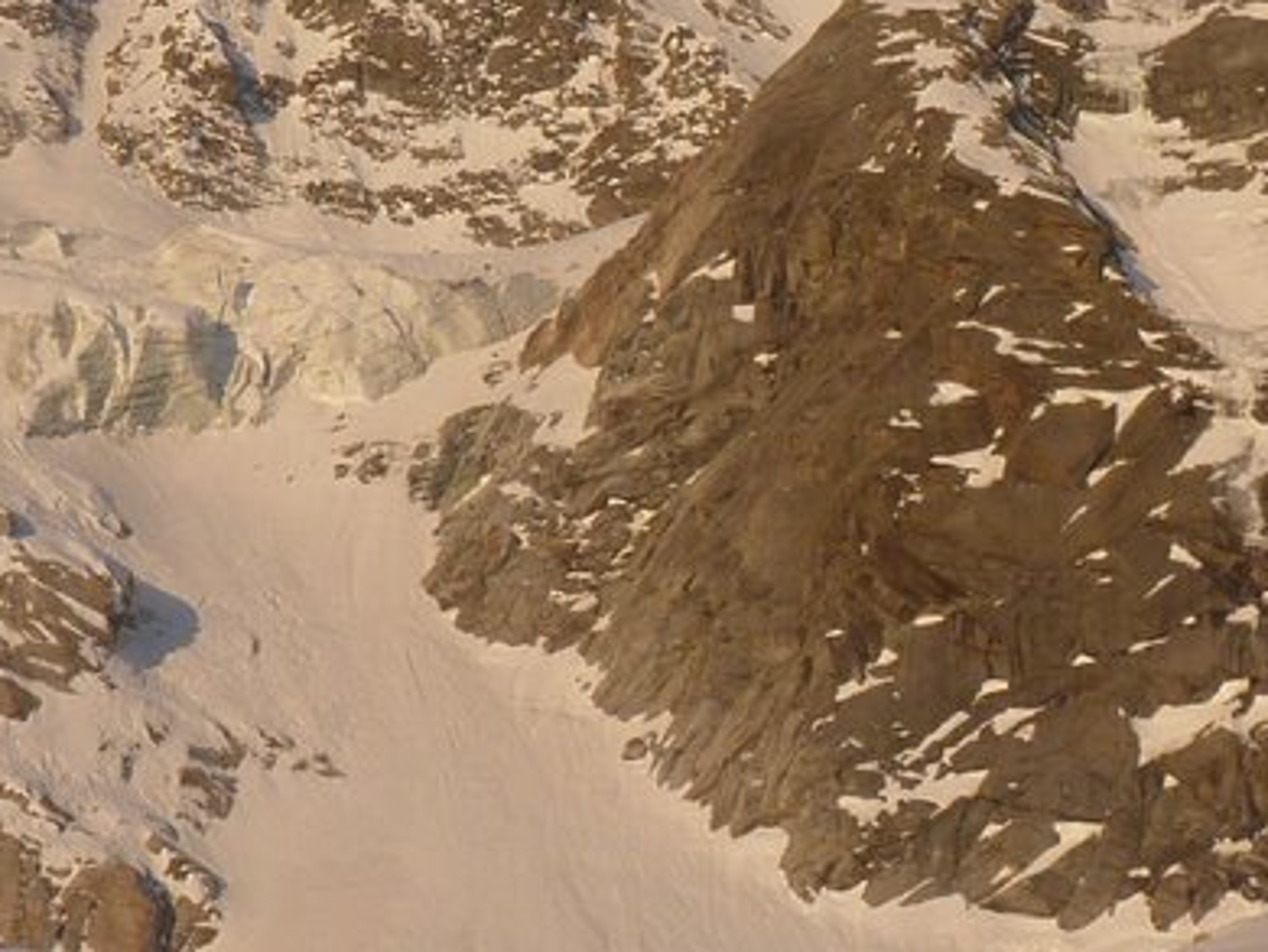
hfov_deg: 16.0
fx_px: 4508
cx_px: 800
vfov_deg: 12.0
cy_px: 214
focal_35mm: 123
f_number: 4
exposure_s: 1/250
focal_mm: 6.8
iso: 80
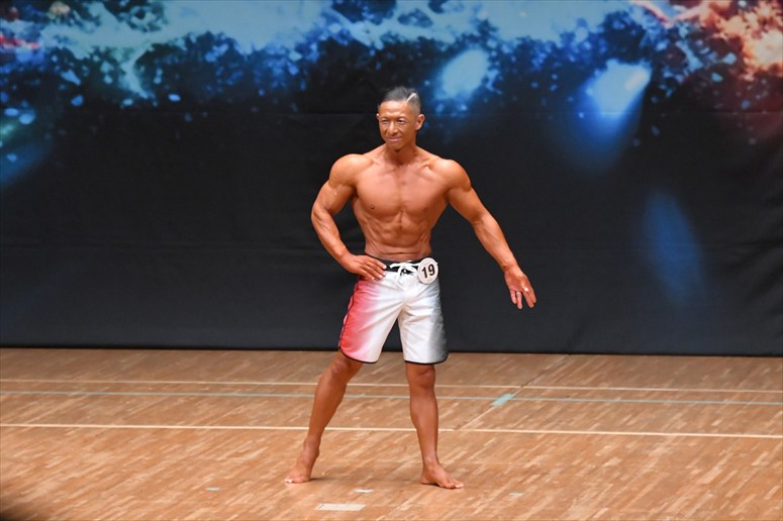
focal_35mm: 270
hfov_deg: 7.6
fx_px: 5870
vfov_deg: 5.1
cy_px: 260
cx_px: 392
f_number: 5.6
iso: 8000
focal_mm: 180
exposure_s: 1/400
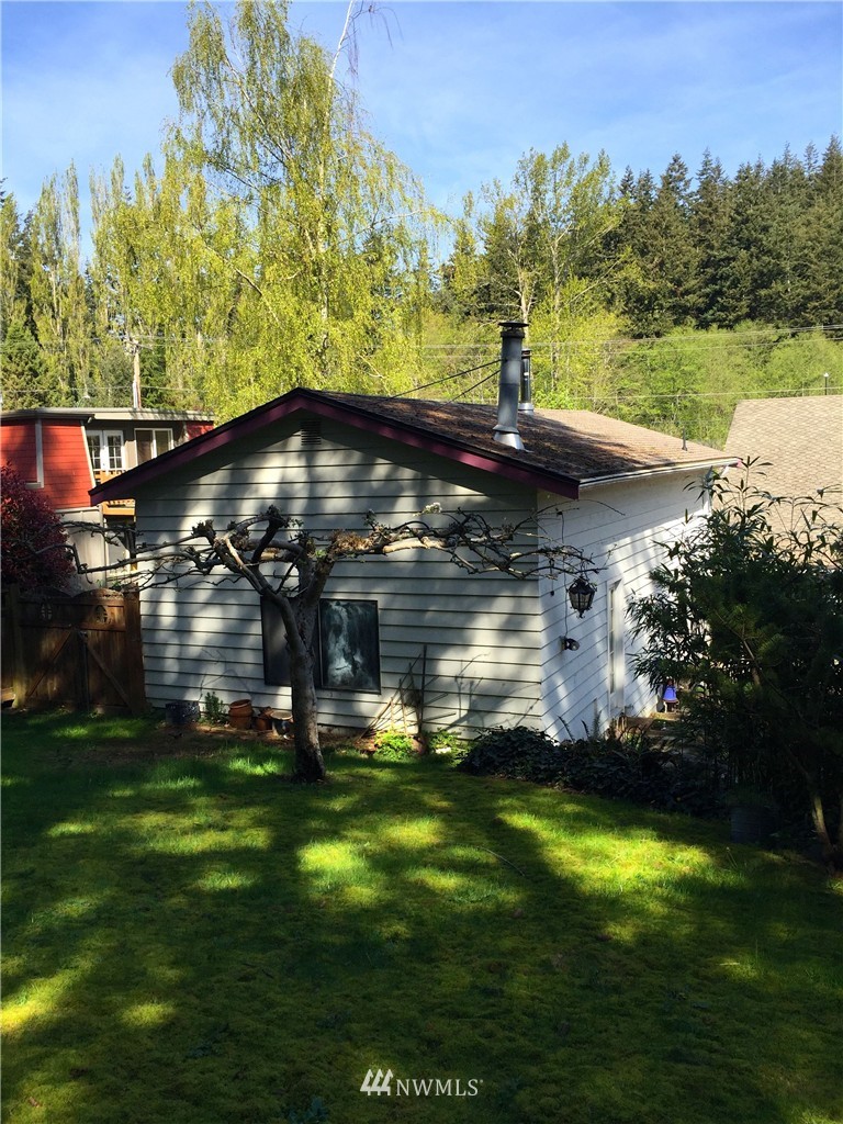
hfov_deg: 48.2
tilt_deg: -5.9
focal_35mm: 29
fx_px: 942
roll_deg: +0.6
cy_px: 562
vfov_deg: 61.7
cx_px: 422
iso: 32
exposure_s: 1/1068
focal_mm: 4.15
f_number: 2.2
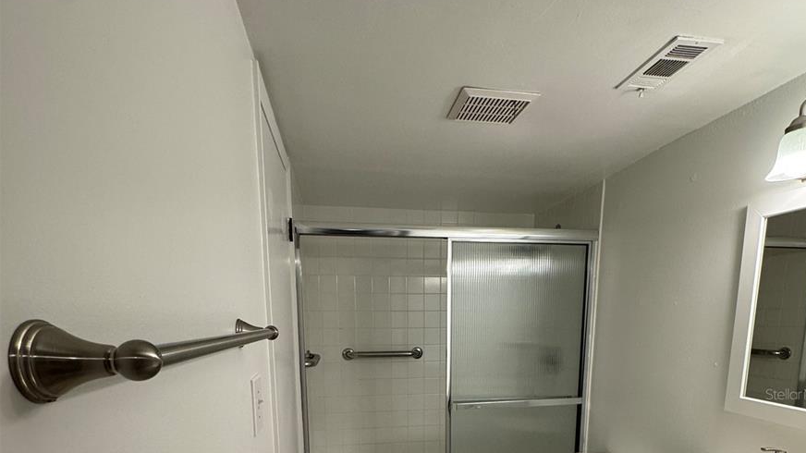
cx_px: 415
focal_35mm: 21
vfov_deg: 48.8
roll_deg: +0.1
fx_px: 449
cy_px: 394
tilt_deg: -10.4
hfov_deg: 83.8
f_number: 2.2
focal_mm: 2.22
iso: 160
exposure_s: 1/120
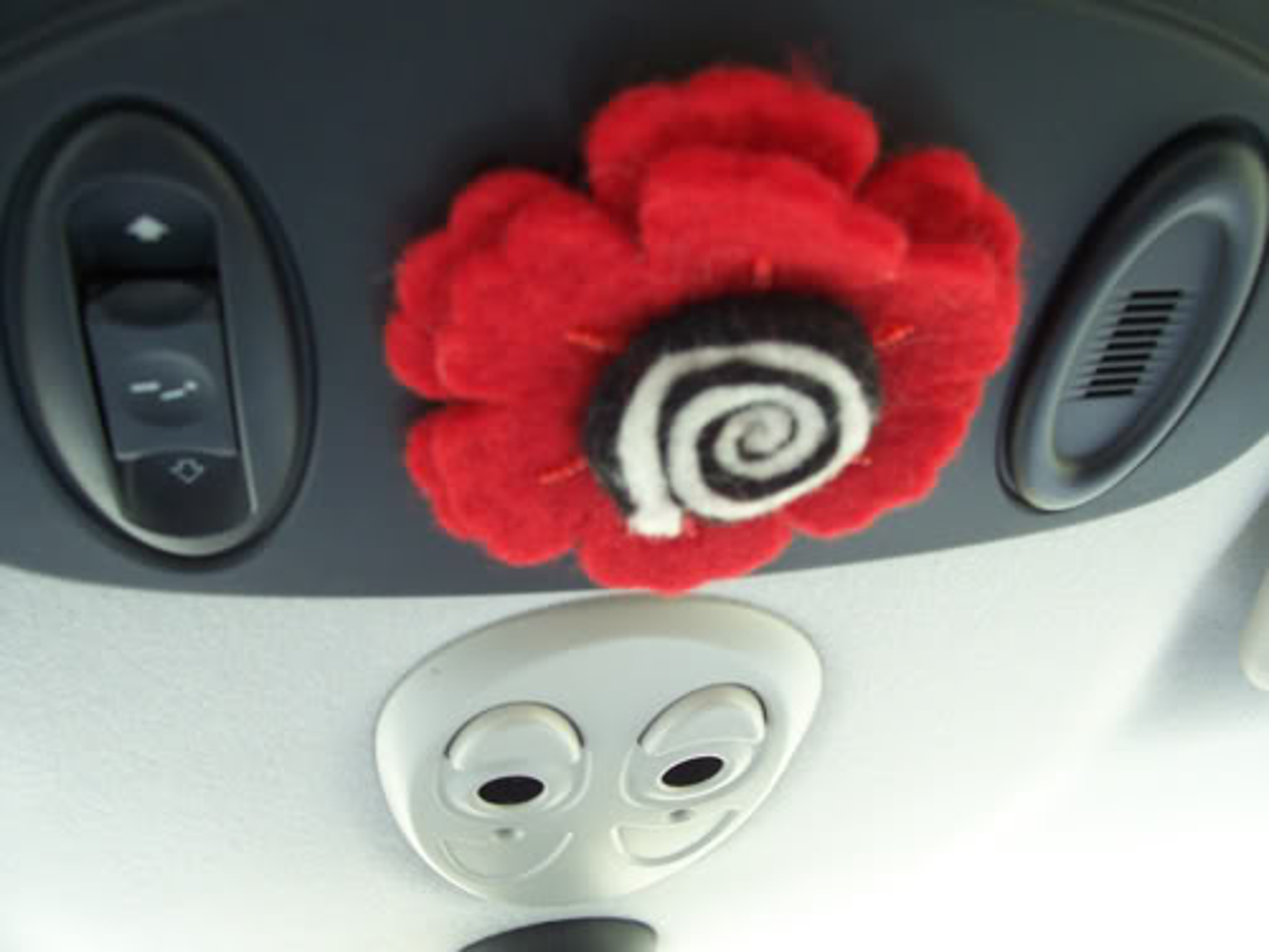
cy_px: 476
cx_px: 634
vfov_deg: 41.8
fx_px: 1246
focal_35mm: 34
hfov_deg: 54.0
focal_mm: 5.6
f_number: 2.7
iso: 160
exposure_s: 1/20
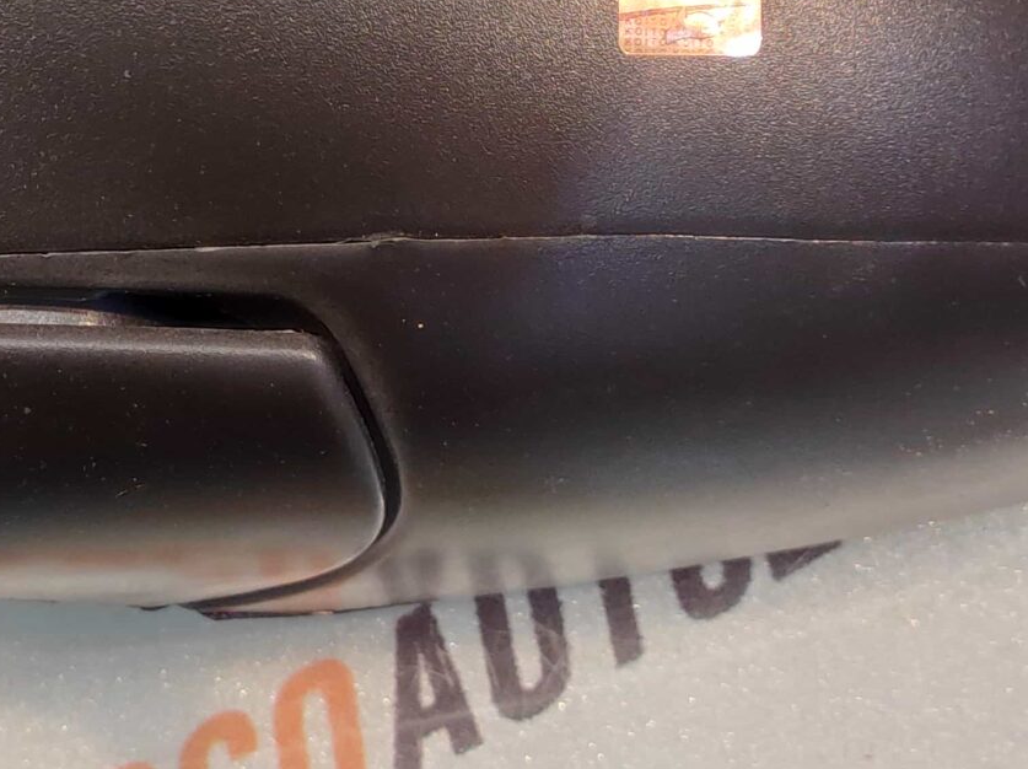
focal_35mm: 52
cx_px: 125
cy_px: 140
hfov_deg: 35.0
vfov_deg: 27.4
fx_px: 1543
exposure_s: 1/33
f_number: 1.79
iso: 1055
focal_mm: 4.74
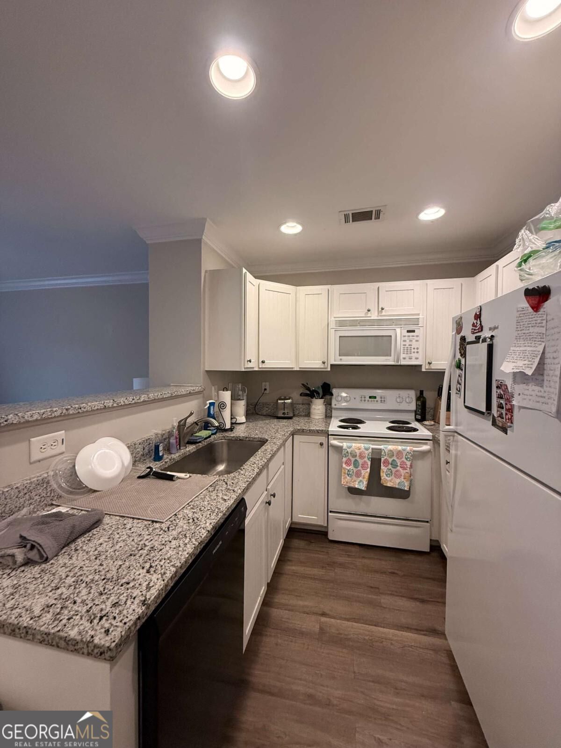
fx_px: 303
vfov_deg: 102.1
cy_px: 374
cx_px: 280
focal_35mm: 14
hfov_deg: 85.7
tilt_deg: -2.2
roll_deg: -0.8
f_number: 2.2
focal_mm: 2.22
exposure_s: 1/120
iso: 320
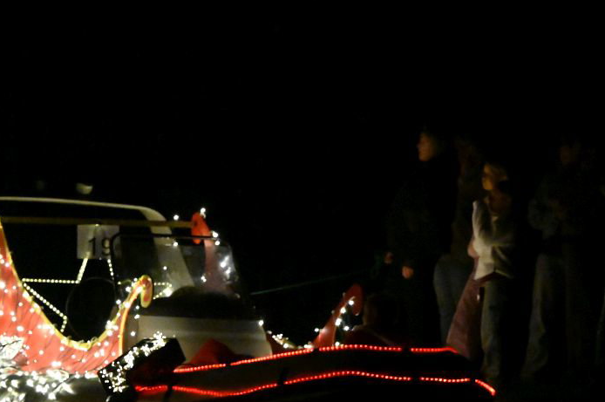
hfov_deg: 6.0
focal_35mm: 346
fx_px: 5808
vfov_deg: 4.0
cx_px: 193
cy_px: 244
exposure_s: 1/400
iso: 40000
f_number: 6.3
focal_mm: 200
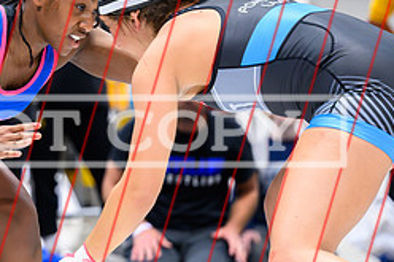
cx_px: 37
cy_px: 111
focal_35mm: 316
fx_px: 3456
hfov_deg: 6.5
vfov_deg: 4.3
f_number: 2.8
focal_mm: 120
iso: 3200
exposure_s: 1/800
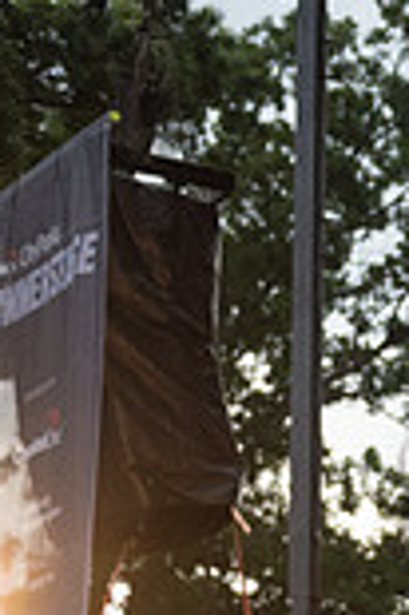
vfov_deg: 13.6
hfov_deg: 8.3
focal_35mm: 149
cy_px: 622
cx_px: 1055
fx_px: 2545
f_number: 3.2
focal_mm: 36
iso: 2000
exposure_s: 1/400
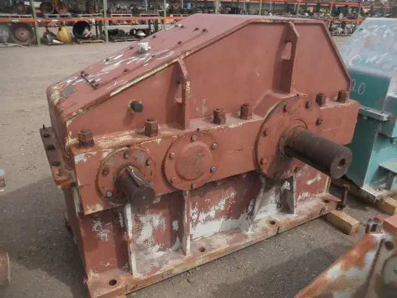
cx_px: 198
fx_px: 321
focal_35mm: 28
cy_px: 149
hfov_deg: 63.4
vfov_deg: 49.7
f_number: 8.5
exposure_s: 1/100
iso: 64
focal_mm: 5
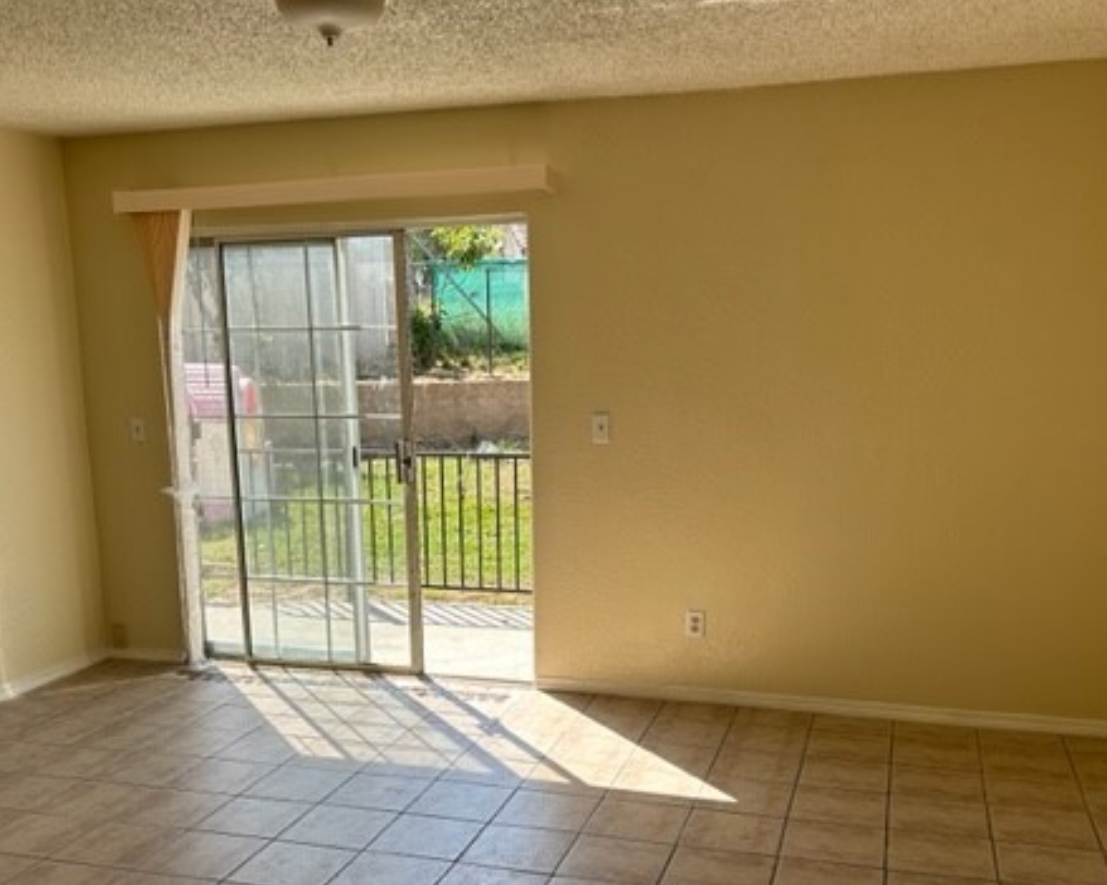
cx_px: 517
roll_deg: +1.8
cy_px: 587
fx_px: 1212
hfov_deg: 49.1
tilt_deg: -11.8
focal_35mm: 37
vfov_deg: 39.7
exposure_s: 1/840
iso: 50
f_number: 1.5
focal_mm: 5.7
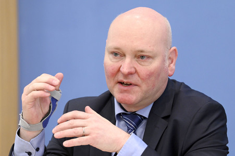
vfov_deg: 8.6
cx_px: 118
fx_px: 1044
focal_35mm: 160
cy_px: 78
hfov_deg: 12.8
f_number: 5.6
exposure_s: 1/640
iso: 4000
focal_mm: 160
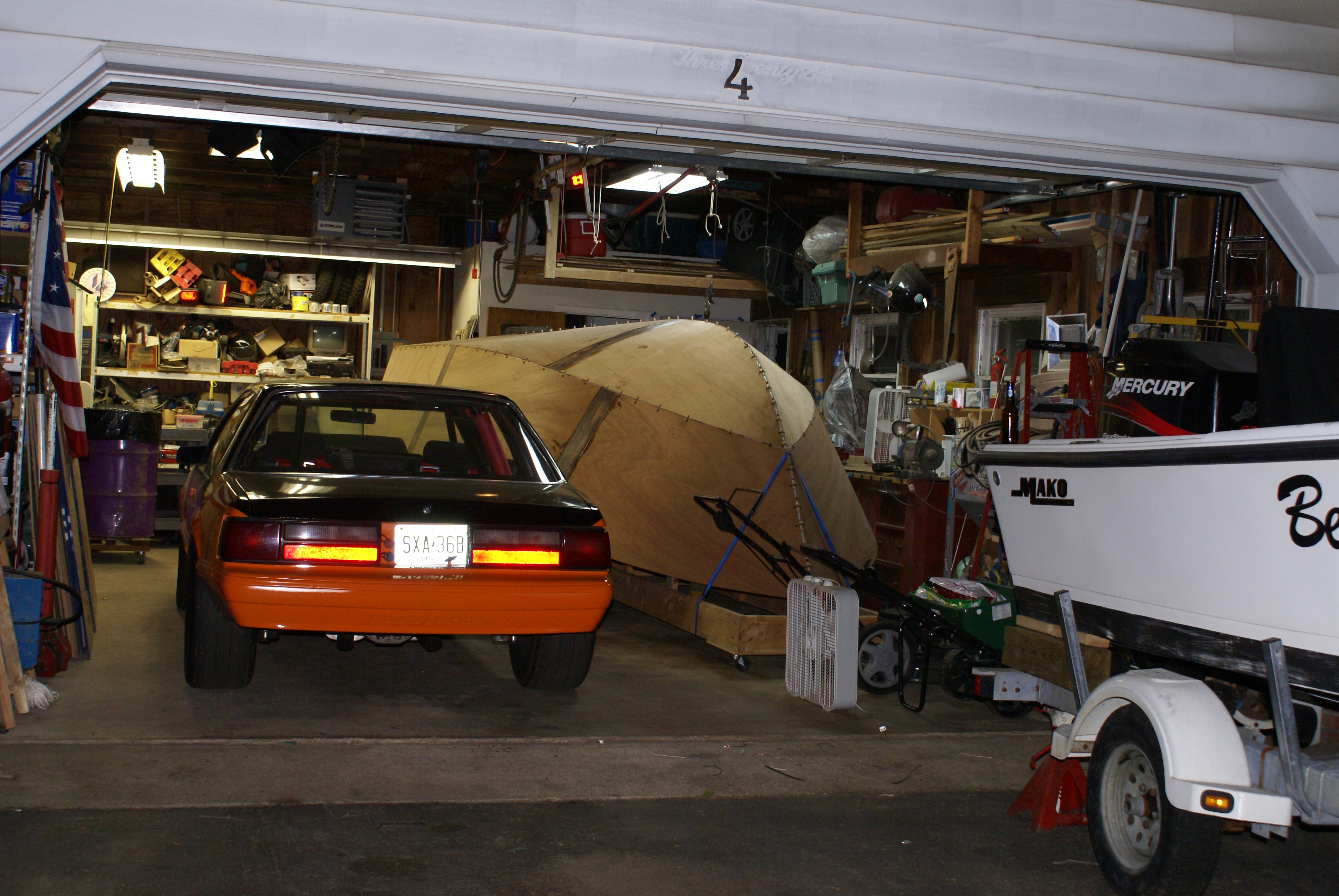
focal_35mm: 45
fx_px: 1676
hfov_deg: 43.6
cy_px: 448
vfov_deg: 29.9
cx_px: 670
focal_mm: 30
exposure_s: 1/60
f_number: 5
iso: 400
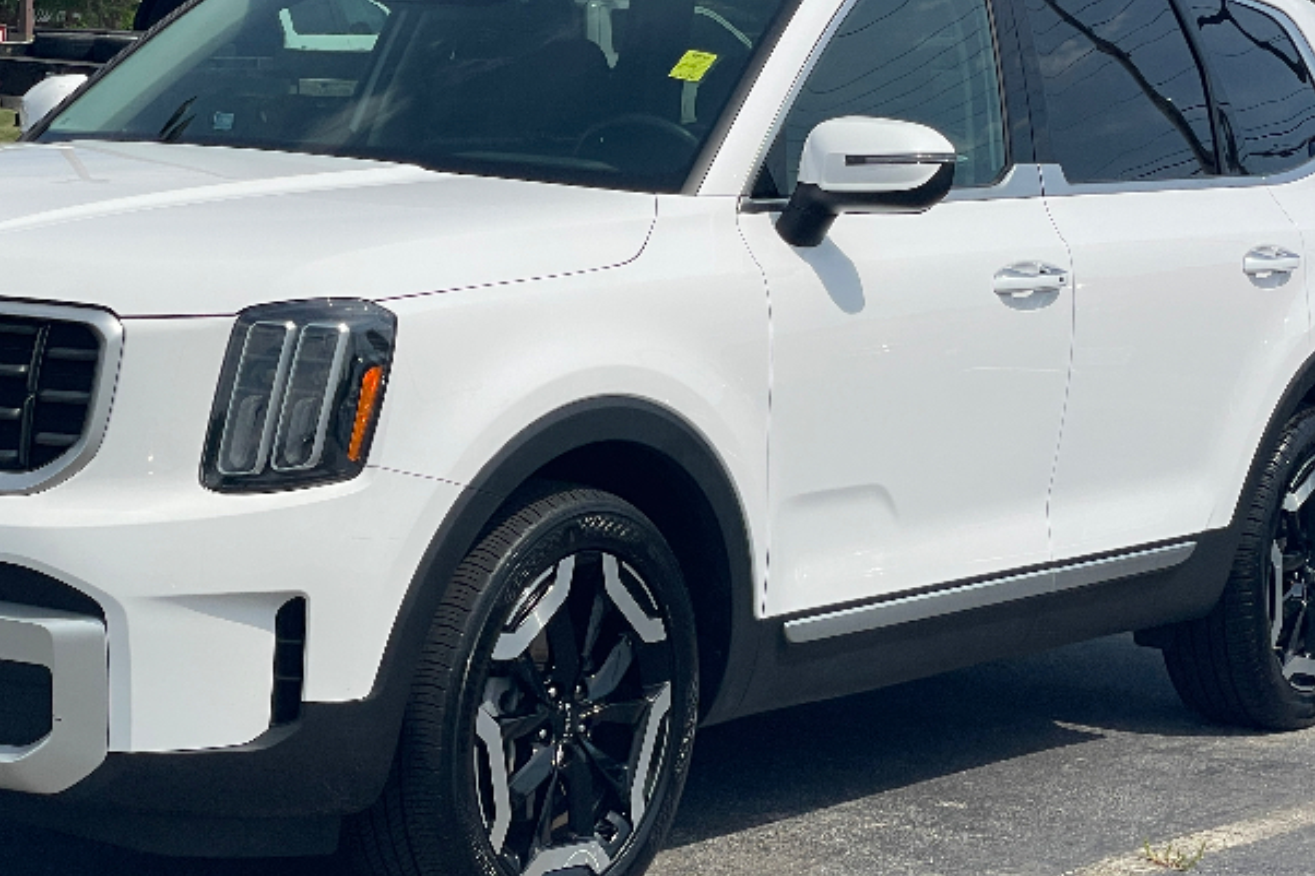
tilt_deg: -3.1
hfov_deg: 22.1
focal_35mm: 92
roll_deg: -3.2
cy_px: 435
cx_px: 439
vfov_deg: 14.9
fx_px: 3359
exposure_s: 1/2519
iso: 25
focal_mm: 6
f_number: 2
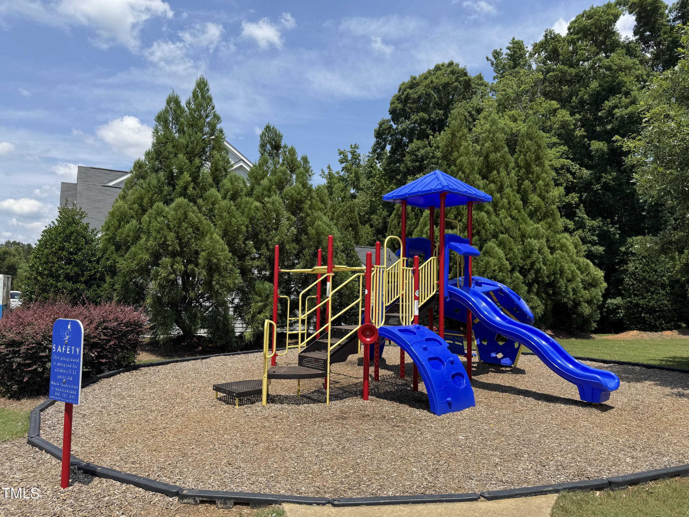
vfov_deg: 56.8
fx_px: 478
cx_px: 344
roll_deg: -1.8
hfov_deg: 71.6
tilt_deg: +3.3
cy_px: 258
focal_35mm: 24
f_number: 1.78
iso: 80
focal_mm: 6.76
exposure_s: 1/3802
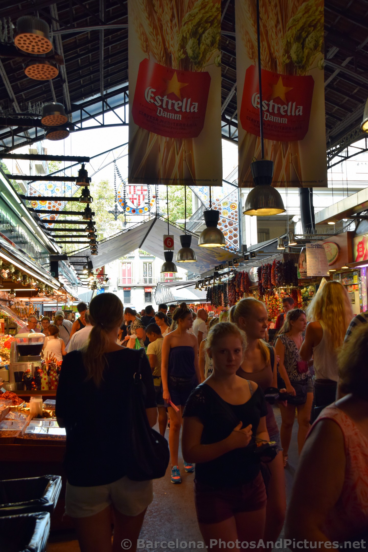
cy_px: 276
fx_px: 506
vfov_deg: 57.2
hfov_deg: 40.0
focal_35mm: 33
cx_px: 184
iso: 400
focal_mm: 22
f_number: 8
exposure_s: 1/160
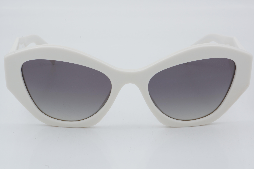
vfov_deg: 16.6
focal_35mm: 82
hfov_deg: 24.6
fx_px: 582
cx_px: 127
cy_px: 84
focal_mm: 55
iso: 100
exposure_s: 1/3
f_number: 32
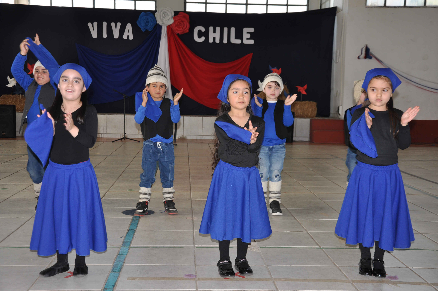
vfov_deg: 28.0
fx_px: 583
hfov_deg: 41.2
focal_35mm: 48
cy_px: 146
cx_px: 219
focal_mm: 32
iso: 400
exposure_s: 1/125
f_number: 4.2
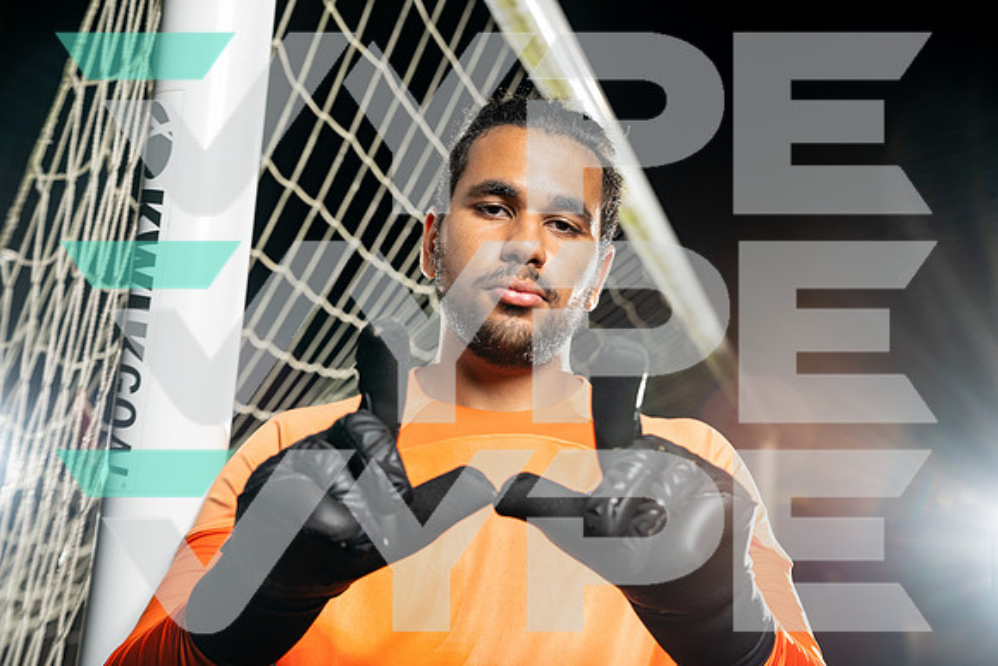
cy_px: 333
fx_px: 1386
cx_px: 499
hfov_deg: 39.6
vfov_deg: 27.0
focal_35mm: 50
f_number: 4
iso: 400
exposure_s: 1/125
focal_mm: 50
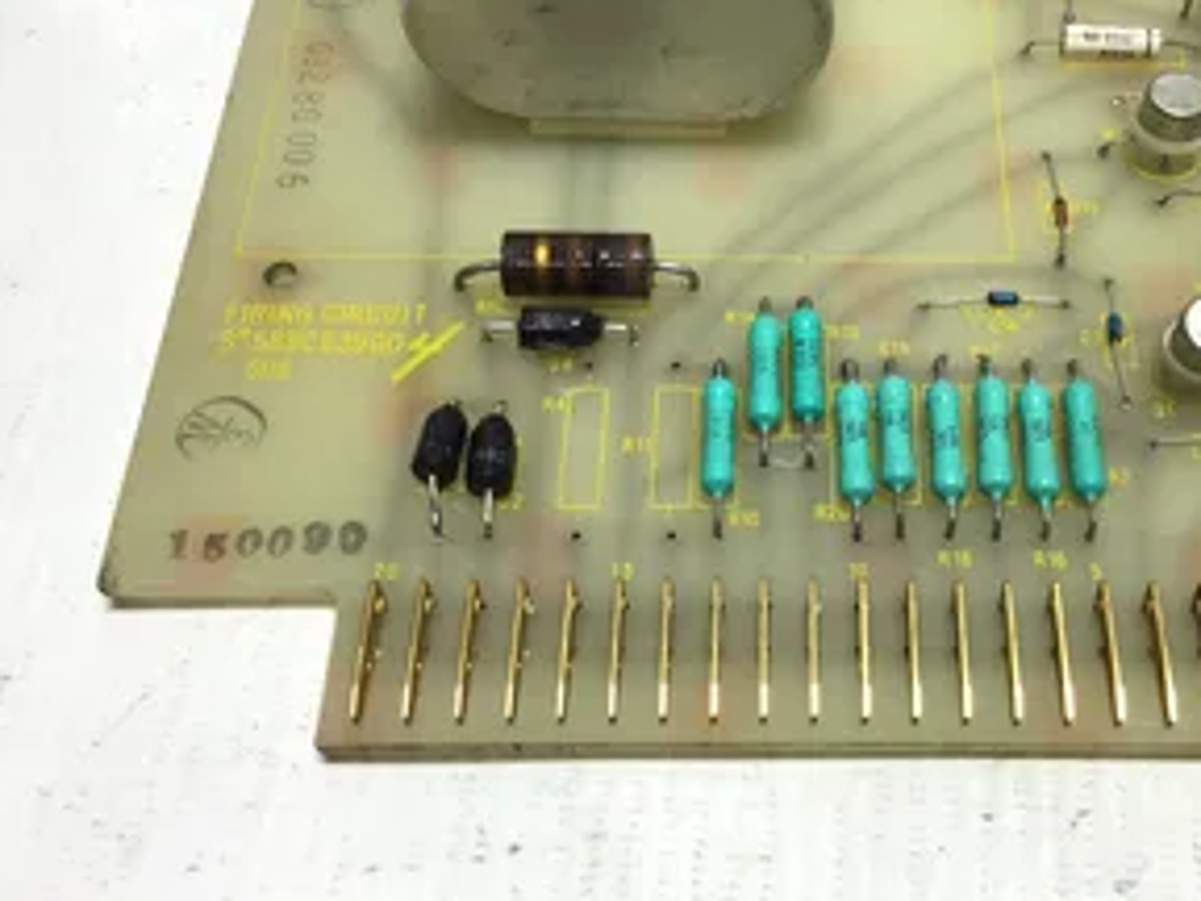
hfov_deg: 43.3
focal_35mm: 43
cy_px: 438
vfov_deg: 33.6
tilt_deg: -57.5
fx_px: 1492
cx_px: 792
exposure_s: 1/120
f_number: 2.4
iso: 32
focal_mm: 3.3
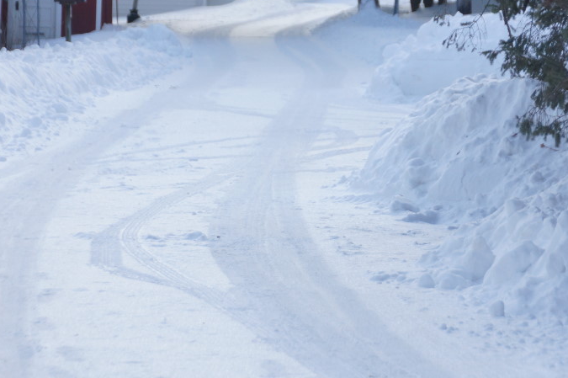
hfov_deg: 8.3
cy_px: 146
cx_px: 301
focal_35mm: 249
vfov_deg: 5.5
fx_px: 3926
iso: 400
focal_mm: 100
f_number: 5.6
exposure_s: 1/160
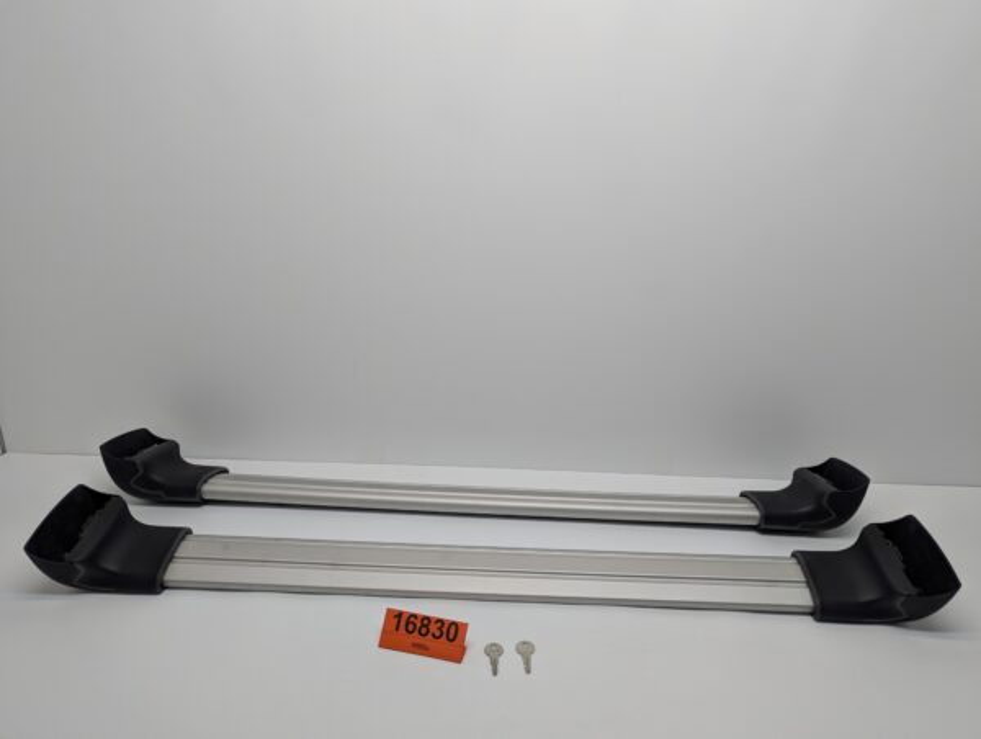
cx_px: 490
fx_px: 681
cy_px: 370
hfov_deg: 71.5
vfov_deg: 57.0
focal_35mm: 24
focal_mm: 6.81
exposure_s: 1/100
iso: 44
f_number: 1.85
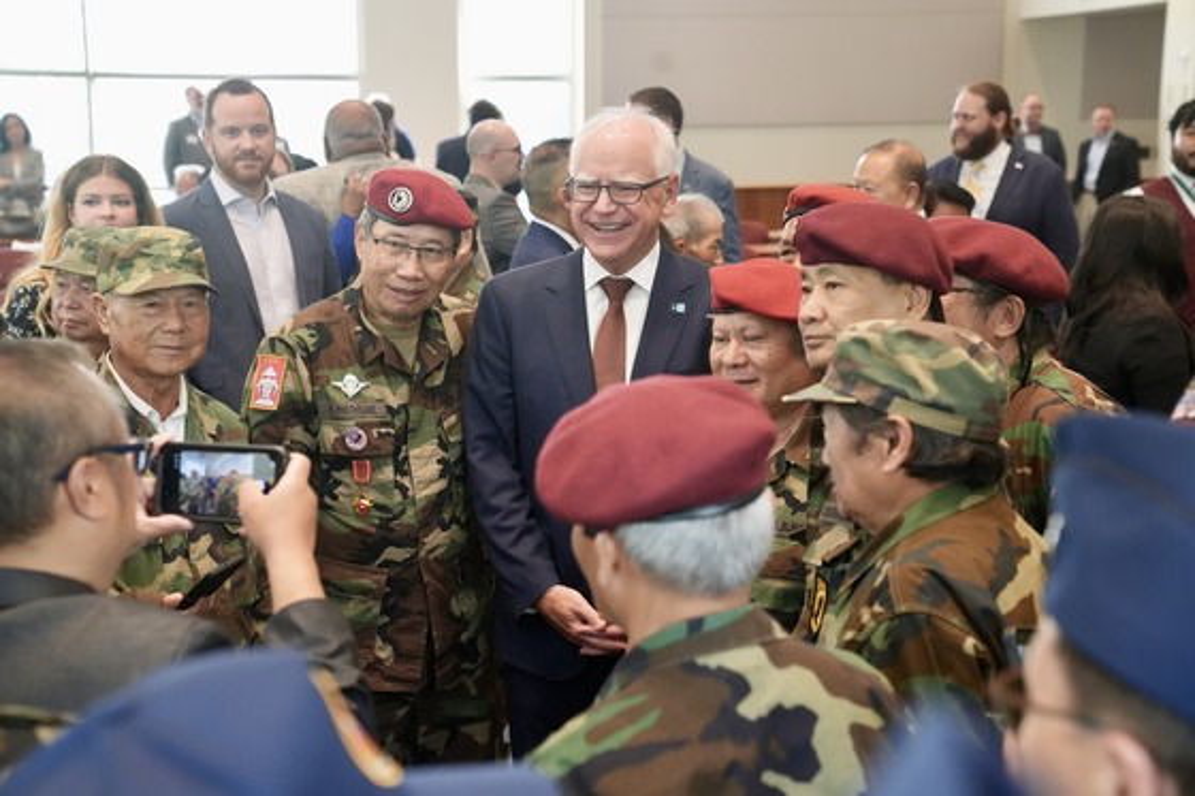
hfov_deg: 32.9
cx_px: 598
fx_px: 2024
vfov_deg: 22.2
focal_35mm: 61
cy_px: 398
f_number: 4.5
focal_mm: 61
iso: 6400
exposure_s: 1/320
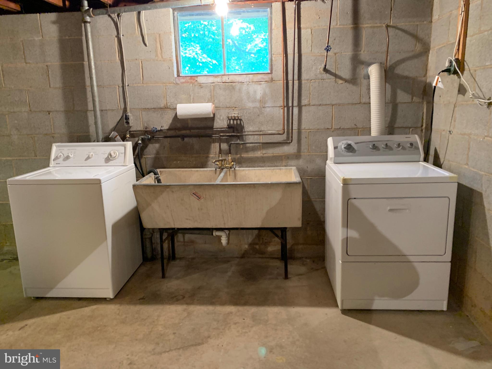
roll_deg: +1.2
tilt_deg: -9.1
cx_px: 246
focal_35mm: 26
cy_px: 184
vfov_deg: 53.1
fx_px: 370
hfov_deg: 67.3
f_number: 1.8
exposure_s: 1/40
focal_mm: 4.25
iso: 320
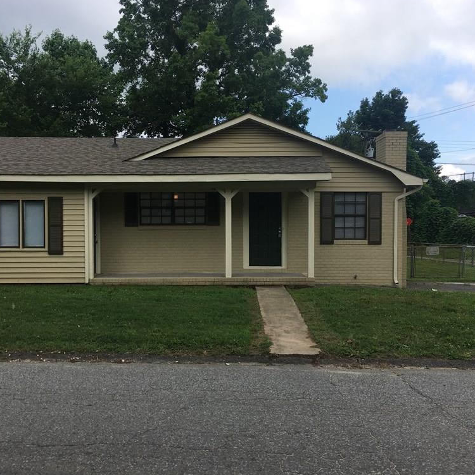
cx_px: 239
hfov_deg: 47.2
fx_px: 543
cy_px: 238
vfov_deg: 47.2
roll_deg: +0.3
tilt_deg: -1.1
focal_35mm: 35
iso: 25
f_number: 2.2
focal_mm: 4.15
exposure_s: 1/864
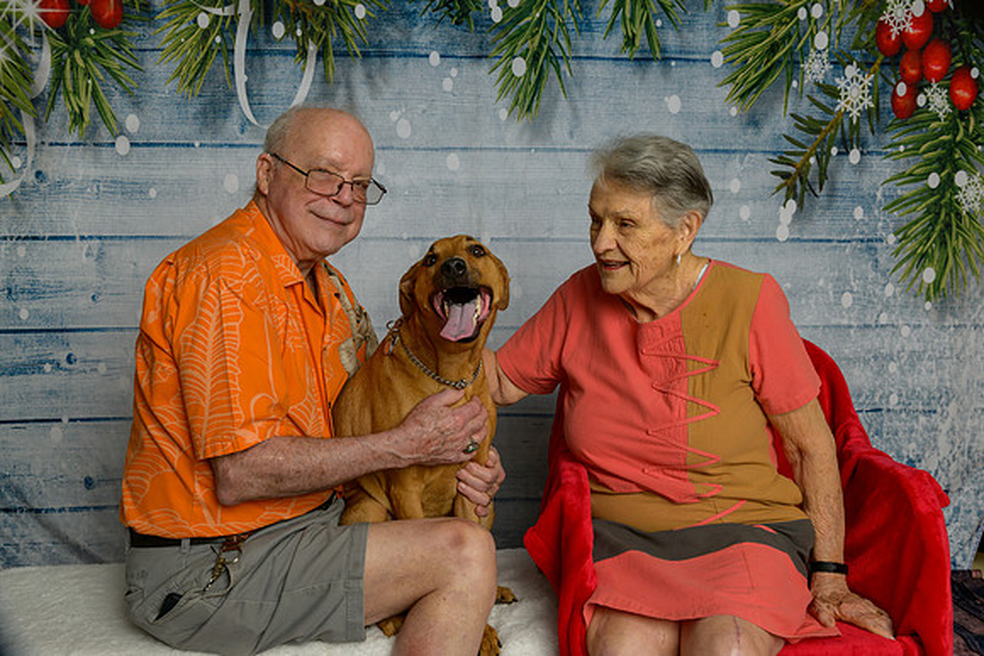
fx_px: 901
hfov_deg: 57.3
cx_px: 492
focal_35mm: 33
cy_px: 328
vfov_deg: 40.0
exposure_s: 1/160
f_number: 10
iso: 400
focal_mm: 32
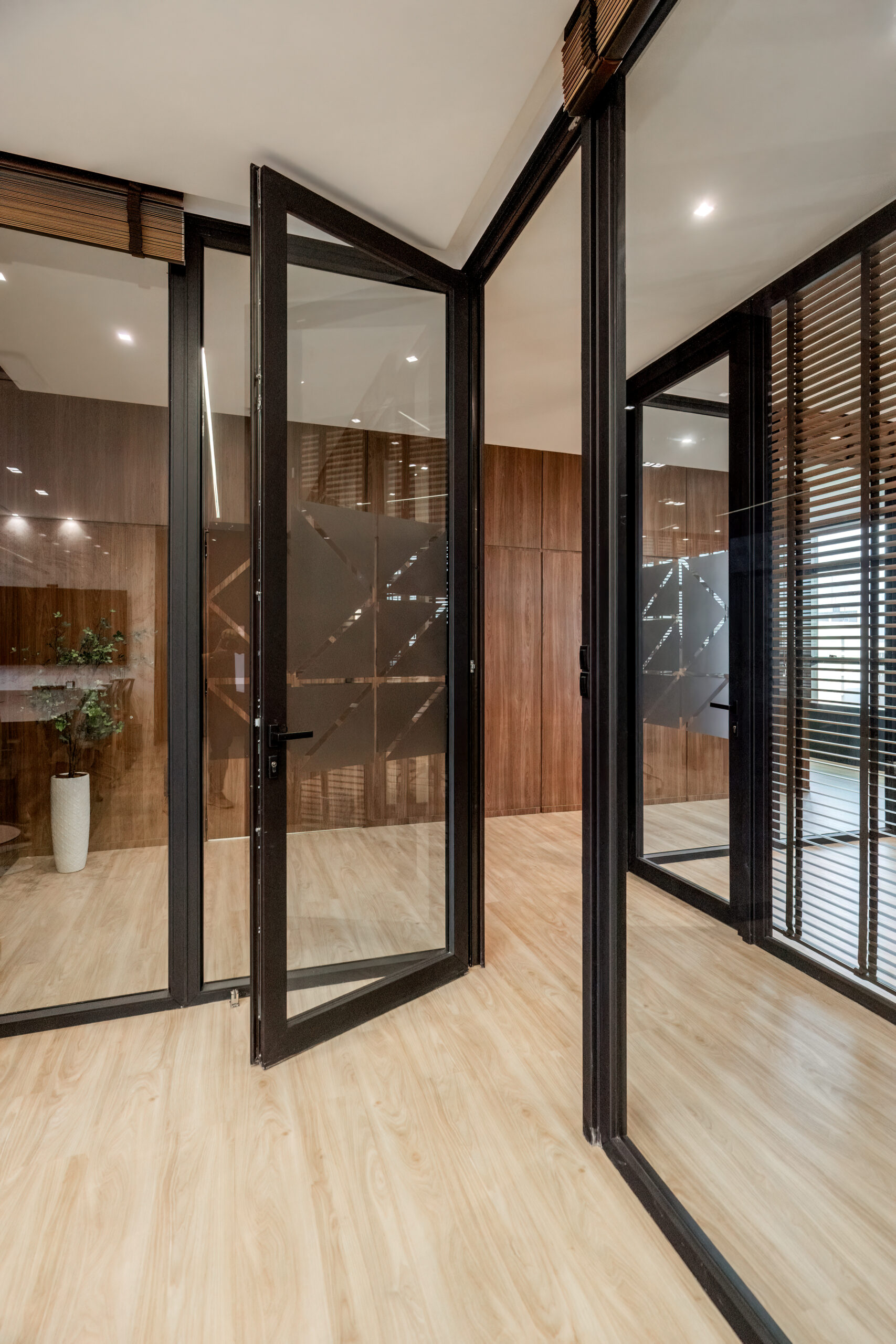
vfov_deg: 93.3
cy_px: 672
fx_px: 635
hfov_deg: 70.4
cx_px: 448
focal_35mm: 17
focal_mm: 17
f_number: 4
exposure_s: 1/50
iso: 1600
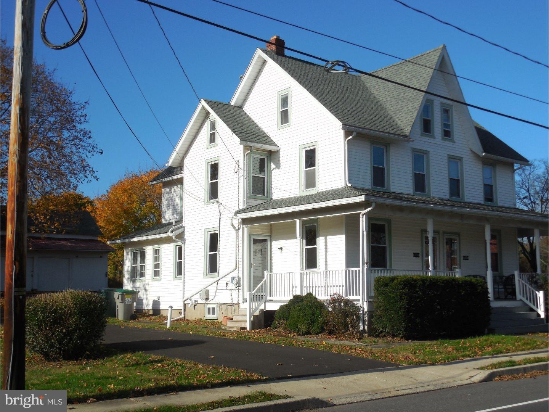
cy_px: 206
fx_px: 682
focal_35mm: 43
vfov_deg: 33.6
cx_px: 274
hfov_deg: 43.9
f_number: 3.9
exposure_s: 1/1250
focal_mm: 7.8
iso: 125
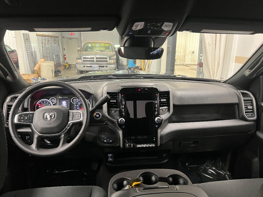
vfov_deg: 53.1
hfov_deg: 67.3
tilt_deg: -15.8
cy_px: 98
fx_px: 198
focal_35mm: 26
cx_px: 132
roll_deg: -0.7
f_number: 1.5
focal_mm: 5.7
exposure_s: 1/60
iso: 500
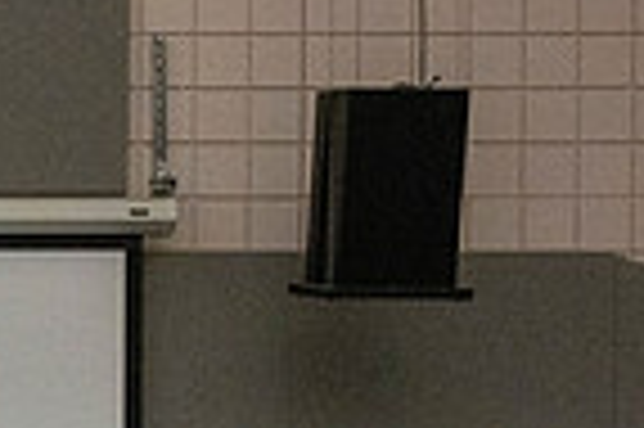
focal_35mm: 136
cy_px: 683
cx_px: -486
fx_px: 2430
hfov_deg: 13.6
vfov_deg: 9.7
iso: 10000
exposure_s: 1/500
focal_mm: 33.5
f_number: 4
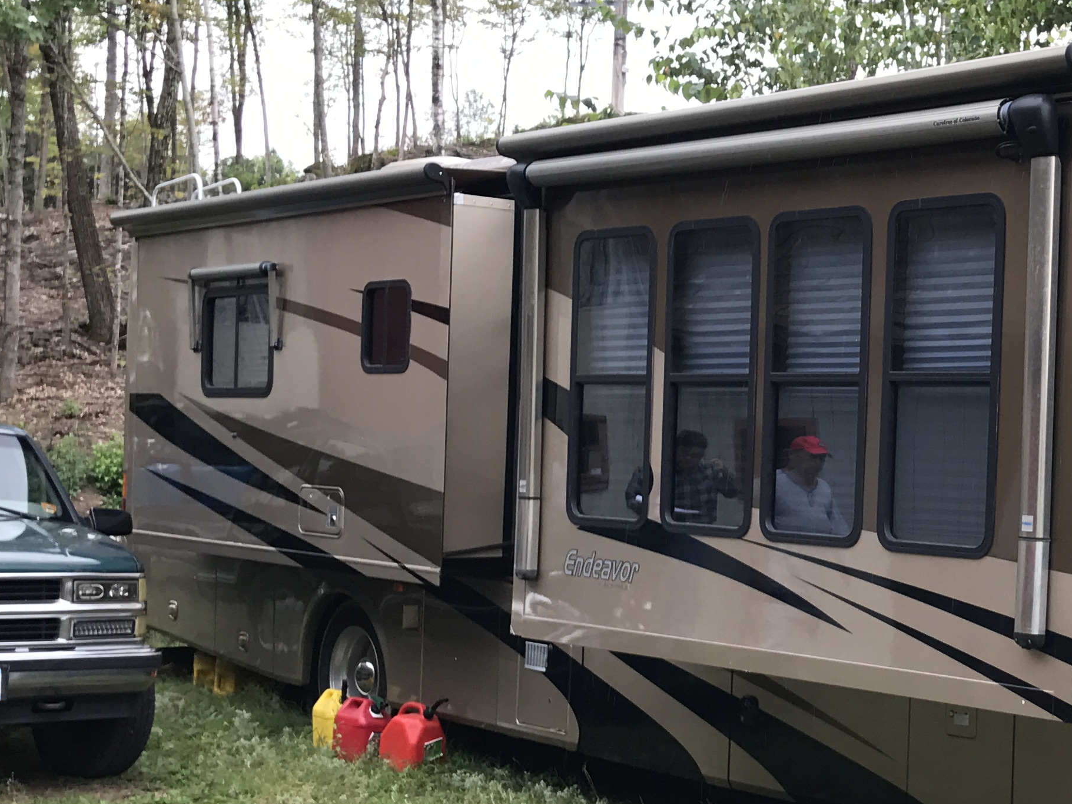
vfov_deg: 23.6
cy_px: 464
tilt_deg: +2.3
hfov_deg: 29.6
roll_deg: -1.2
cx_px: 1004
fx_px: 1920
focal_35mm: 62
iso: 20
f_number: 1.8
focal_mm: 3.99
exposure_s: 1/182
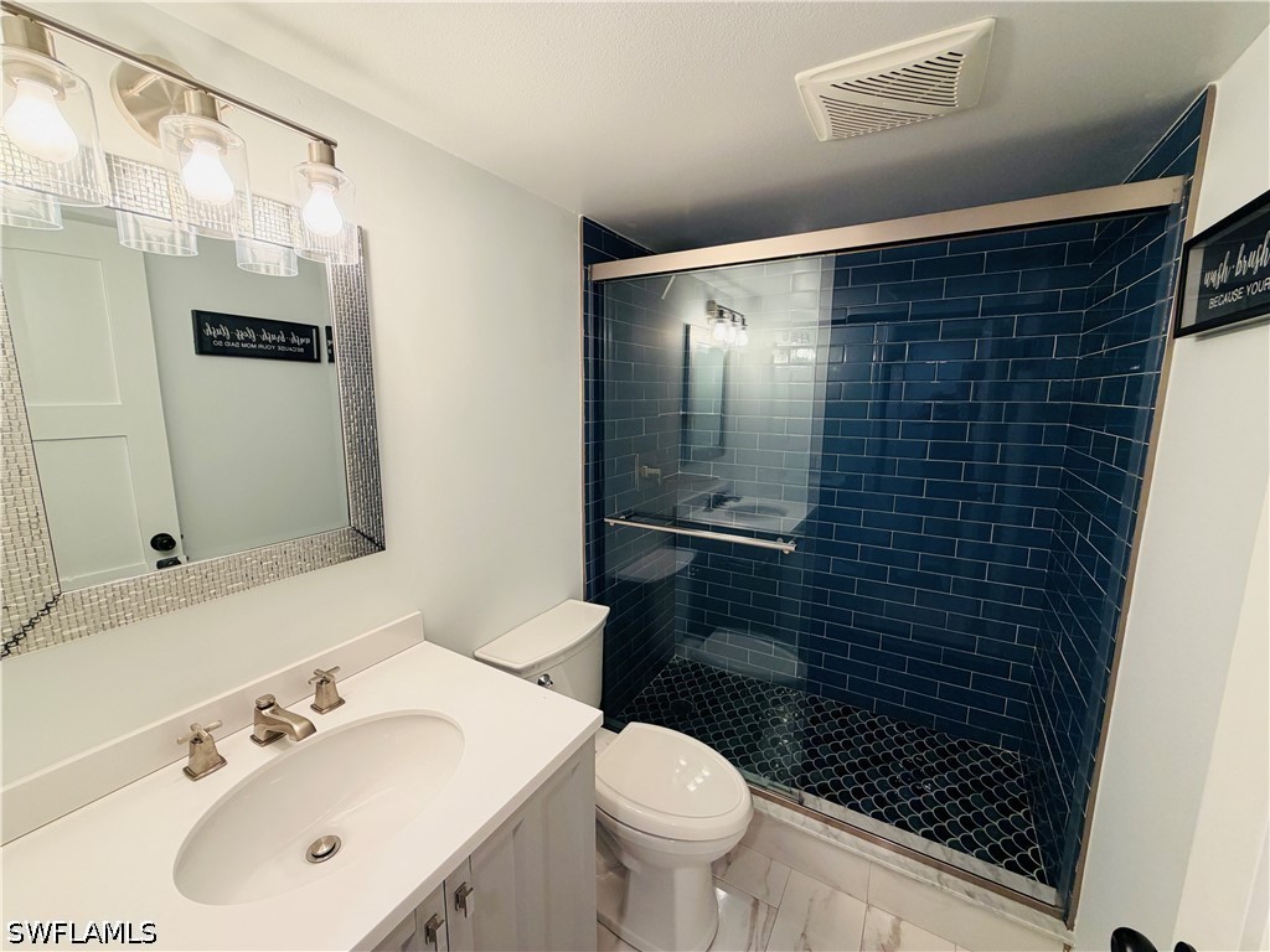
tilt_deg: -8.2
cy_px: 476
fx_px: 514
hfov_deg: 102.1
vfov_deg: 85.7
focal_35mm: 14
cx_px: 635
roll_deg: +0.4
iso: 200
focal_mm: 2.22
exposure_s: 1/60
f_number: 2.2
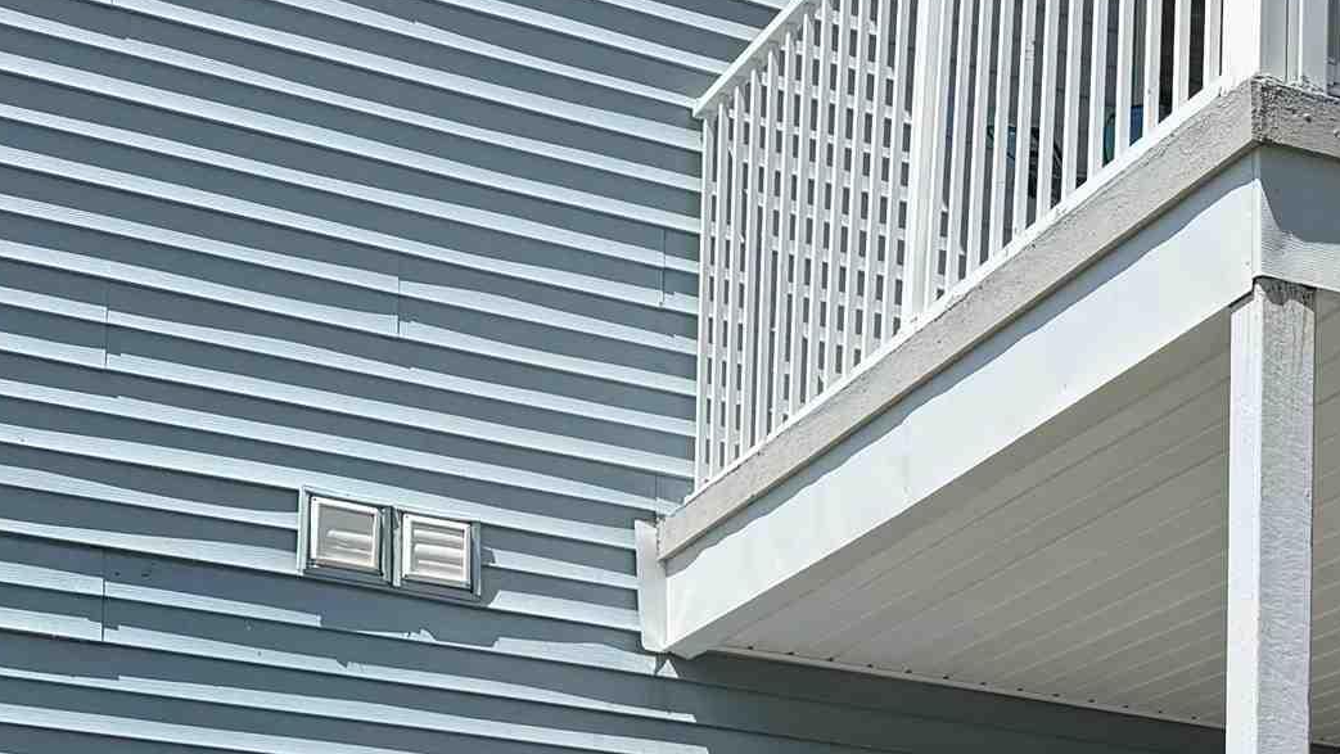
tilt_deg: +0.5
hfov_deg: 25.1
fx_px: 2736
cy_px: 1299
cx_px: 1549
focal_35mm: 77
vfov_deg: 14.1
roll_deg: -0.6
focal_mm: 6.76
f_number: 1.78
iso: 80
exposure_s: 1/3584
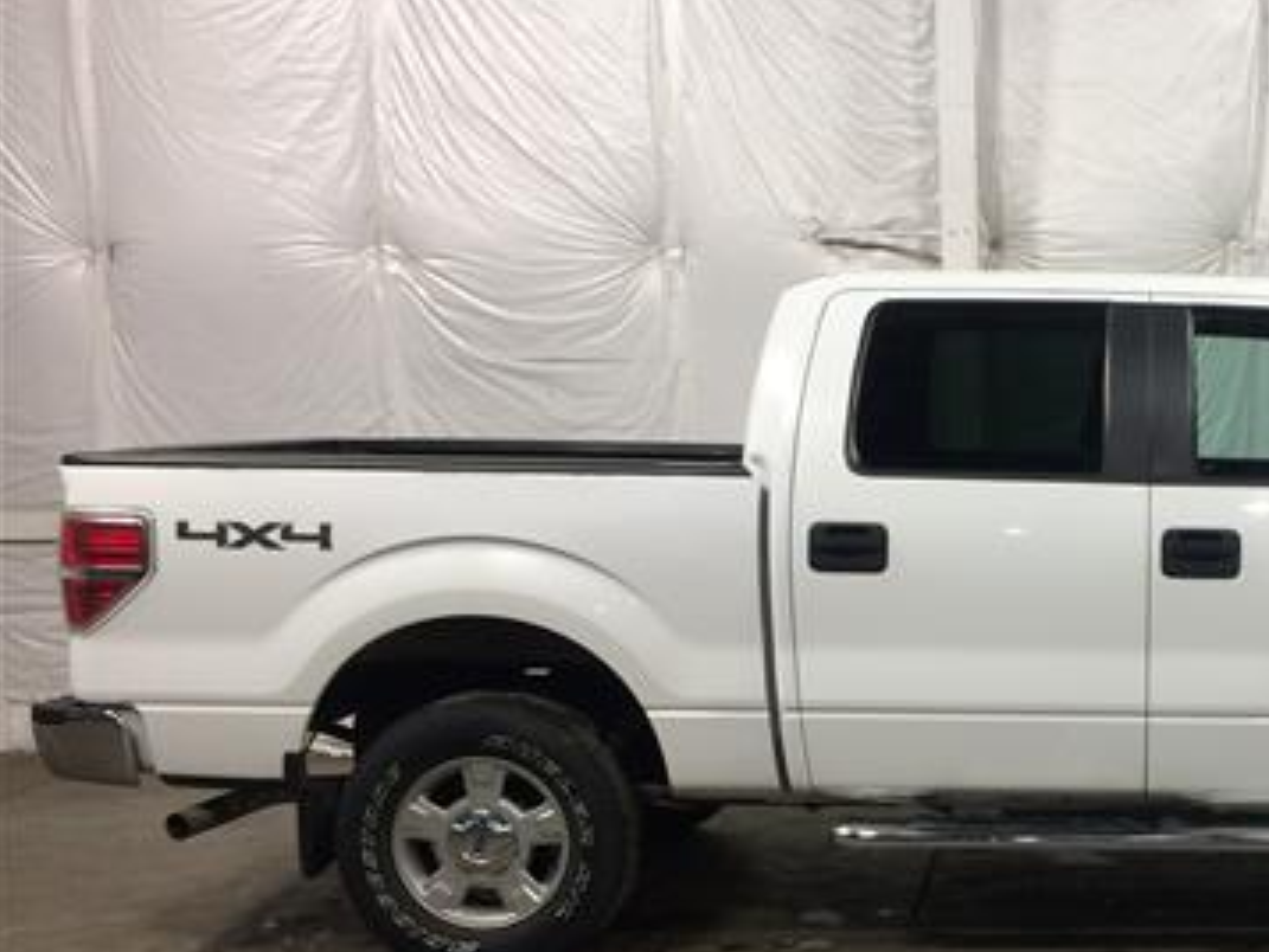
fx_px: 1907
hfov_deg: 34.8
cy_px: 643
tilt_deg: -8.6
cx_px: 1134
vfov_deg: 27.9
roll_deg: +0.7
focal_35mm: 52
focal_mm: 4.15
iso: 50
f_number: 2.2
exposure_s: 1/30
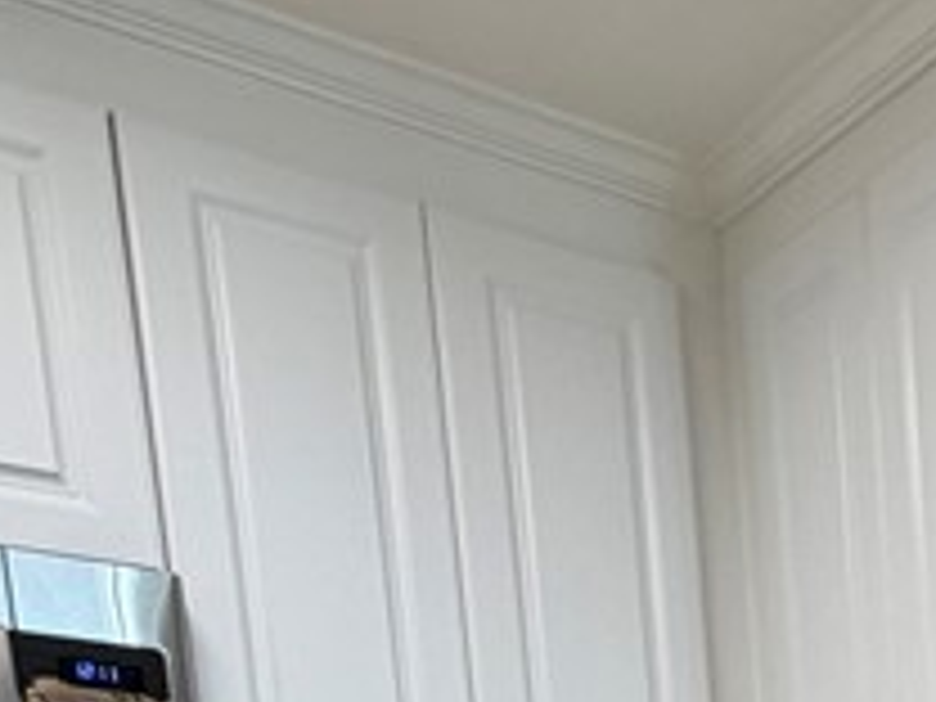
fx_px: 1866
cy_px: 1436
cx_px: 1318
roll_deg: +2.0
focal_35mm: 69
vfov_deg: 16.1
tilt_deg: -9.8
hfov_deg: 23.7
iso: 125
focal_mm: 2.22
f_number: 2.2
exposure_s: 1/120
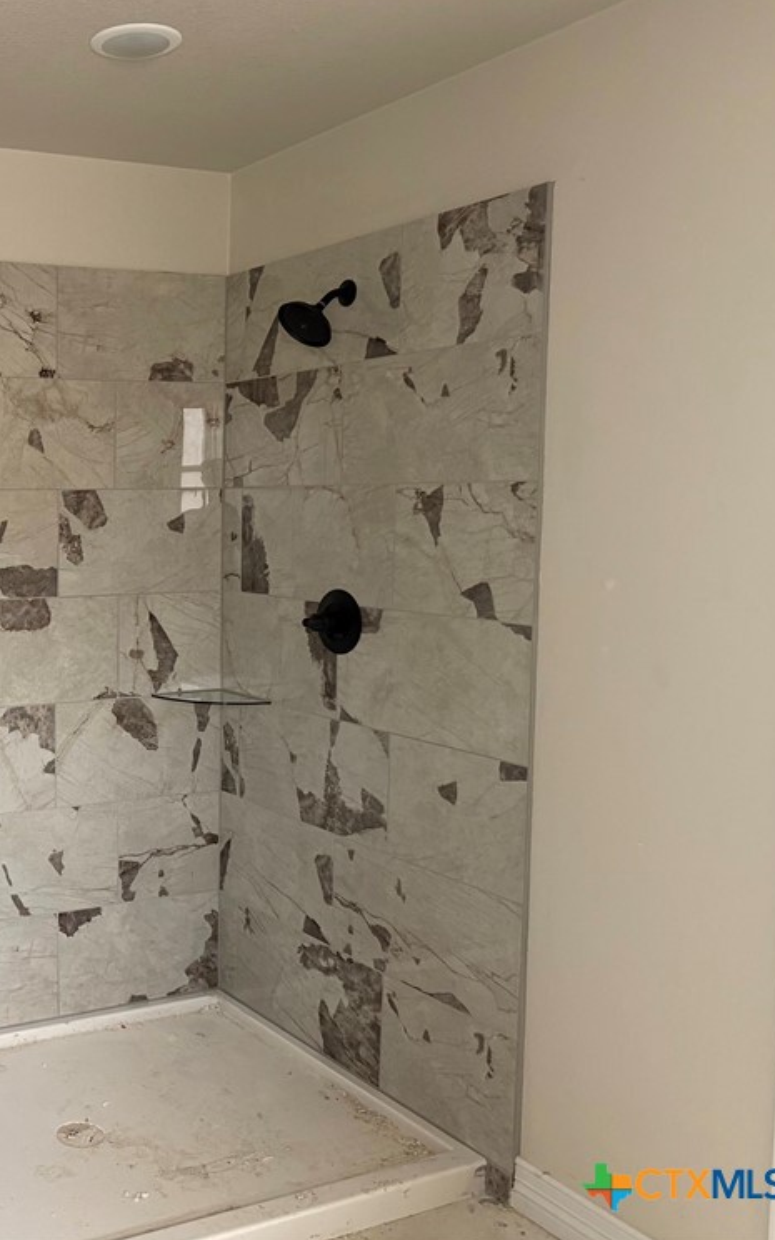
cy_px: 605
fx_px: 1183
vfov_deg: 55.3
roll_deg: +0.7
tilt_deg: -2.9
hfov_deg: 32.8
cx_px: -28
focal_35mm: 35
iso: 320
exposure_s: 1/60
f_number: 1.78
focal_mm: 6.76
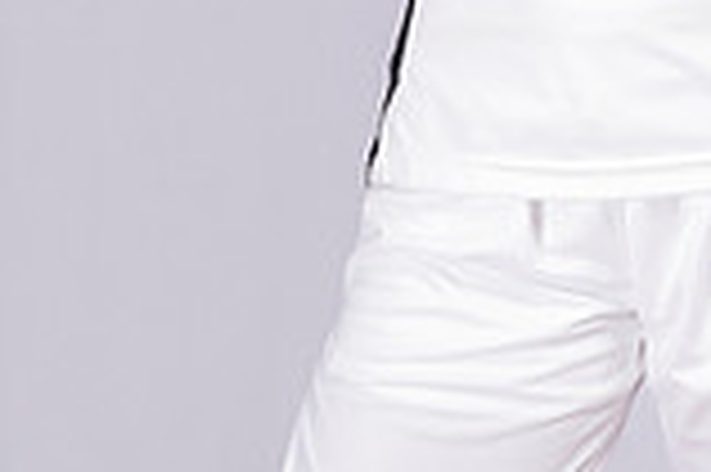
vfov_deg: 10.8
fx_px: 2249
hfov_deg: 17.6
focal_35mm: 114
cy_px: -526
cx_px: 670
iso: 250
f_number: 8
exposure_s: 1/200
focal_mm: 40
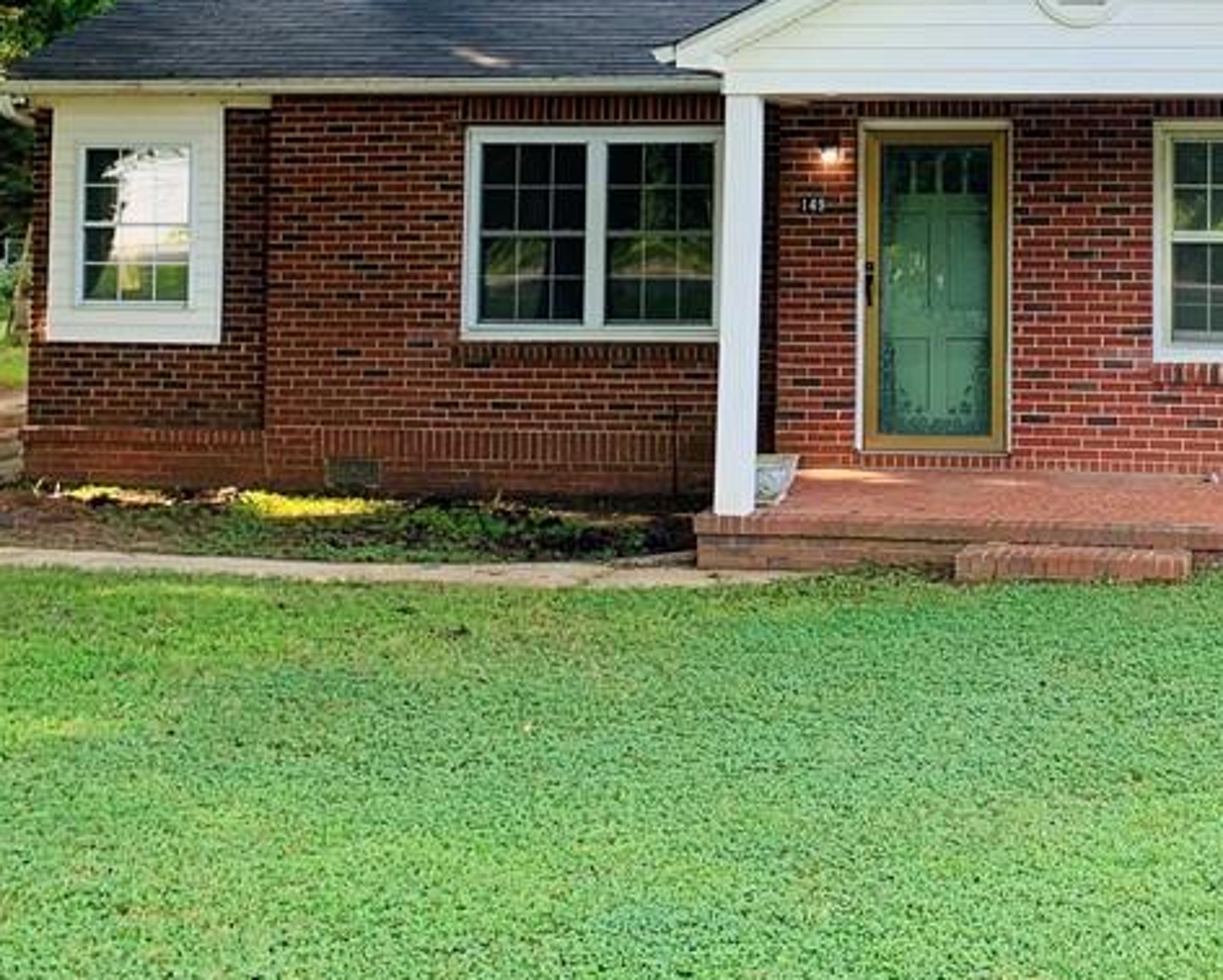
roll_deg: -0.1
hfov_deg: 32.9
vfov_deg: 26.7
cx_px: 1029
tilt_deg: +3.7
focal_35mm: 55
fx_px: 1992
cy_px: 99
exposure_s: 1/322
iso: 25
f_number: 1.8
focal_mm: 4.25
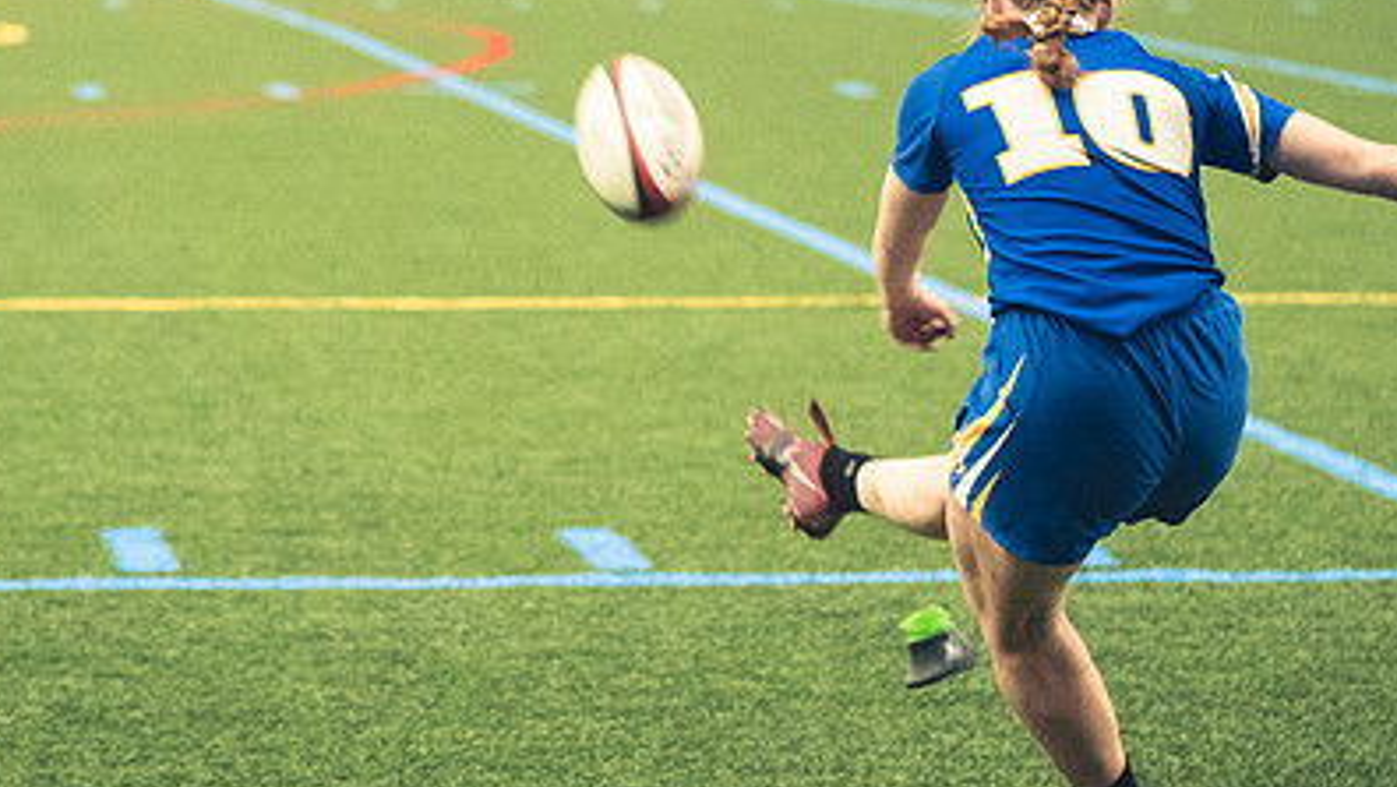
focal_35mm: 161
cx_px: 522
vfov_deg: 7.5
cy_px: 318
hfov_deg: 13.3
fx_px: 5966
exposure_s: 1/500
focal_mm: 70
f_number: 2.8
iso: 12800
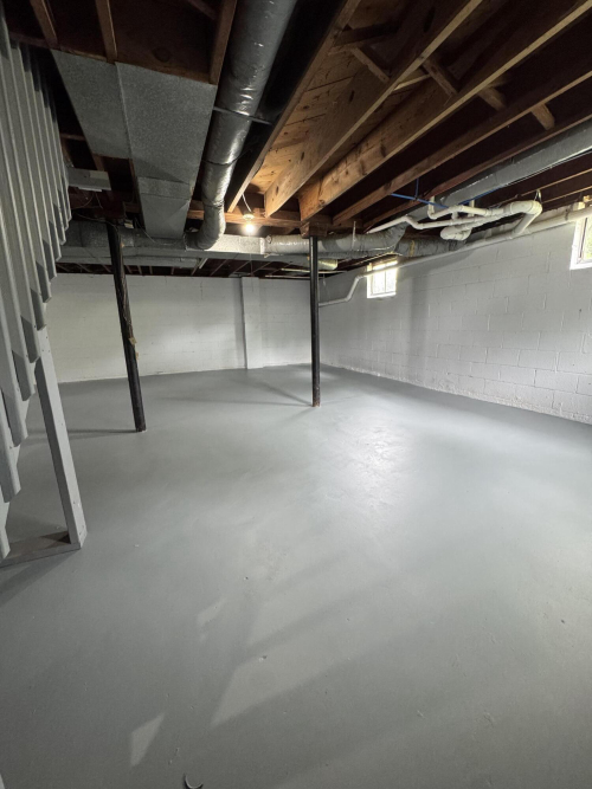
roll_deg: +2.1
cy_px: 394
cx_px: 296
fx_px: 319
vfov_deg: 102.1
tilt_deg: -12.1
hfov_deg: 85.7
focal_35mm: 14
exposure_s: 1/60
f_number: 2.2
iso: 400
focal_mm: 2.22
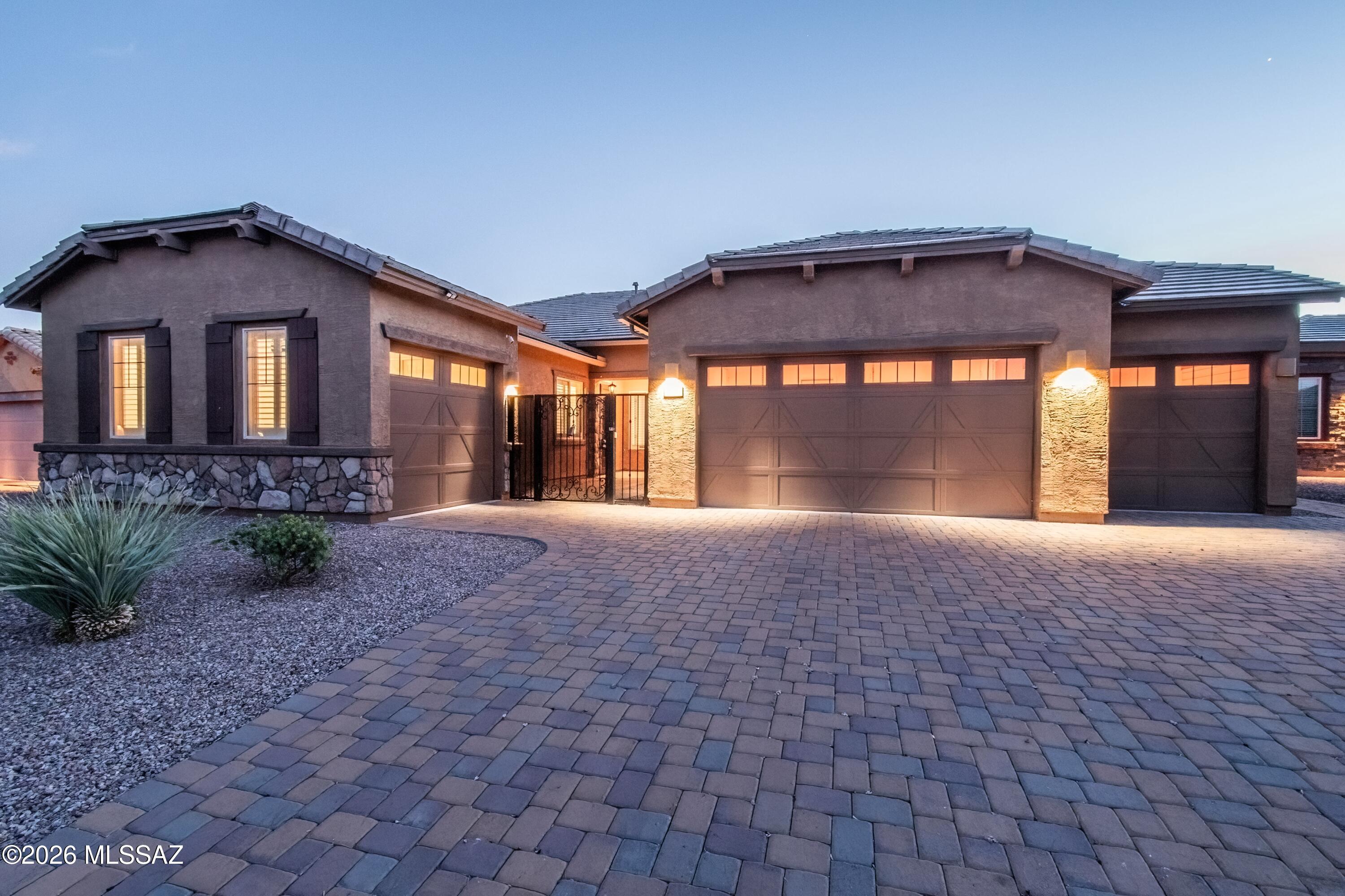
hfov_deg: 100.4
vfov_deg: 77.3
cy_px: 448
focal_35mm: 15
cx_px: 672
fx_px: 560
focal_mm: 10
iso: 1000
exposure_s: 3
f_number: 14
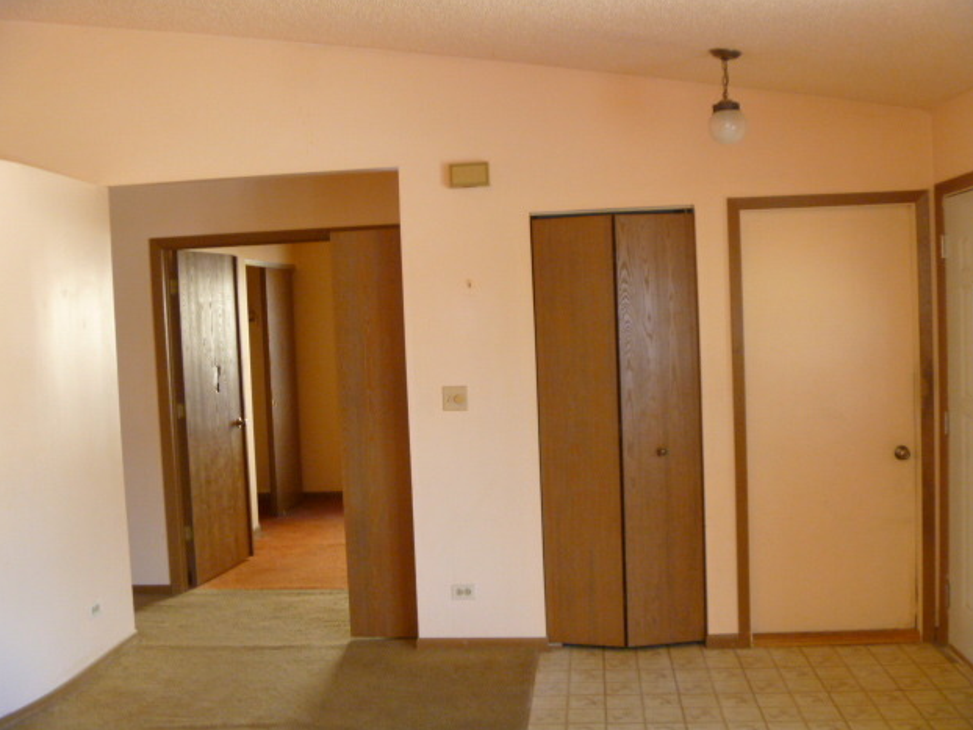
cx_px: 494
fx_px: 1012
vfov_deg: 39.7
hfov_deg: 51.3
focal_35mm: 36
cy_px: 356
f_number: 3.5
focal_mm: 6.3
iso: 250
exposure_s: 1/30
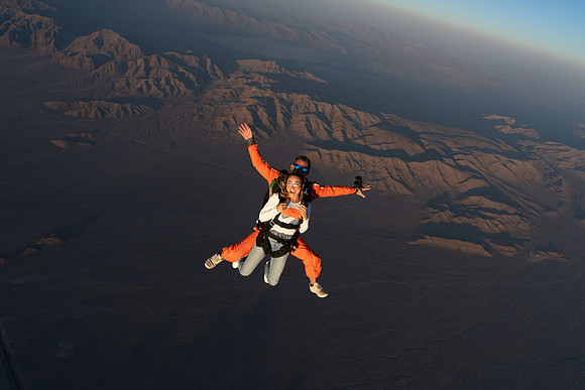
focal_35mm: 24
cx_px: 292
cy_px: 195
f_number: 9
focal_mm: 24
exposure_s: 1/2000
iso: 1250
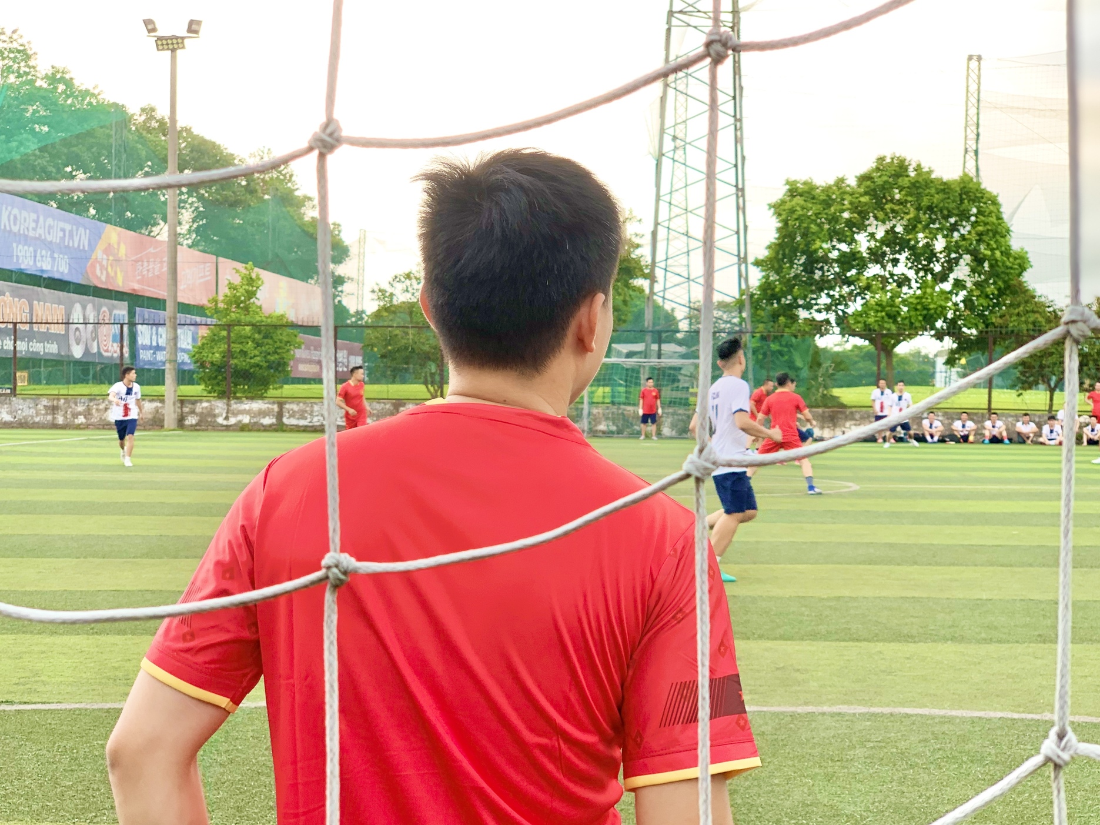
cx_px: 550
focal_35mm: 52
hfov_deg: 36.8
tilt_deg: +0.0
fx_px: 1652
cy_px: 412
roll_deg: +0.9
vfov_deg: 28.0
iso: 16
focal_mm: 6
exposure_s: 1/122
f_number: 2.4
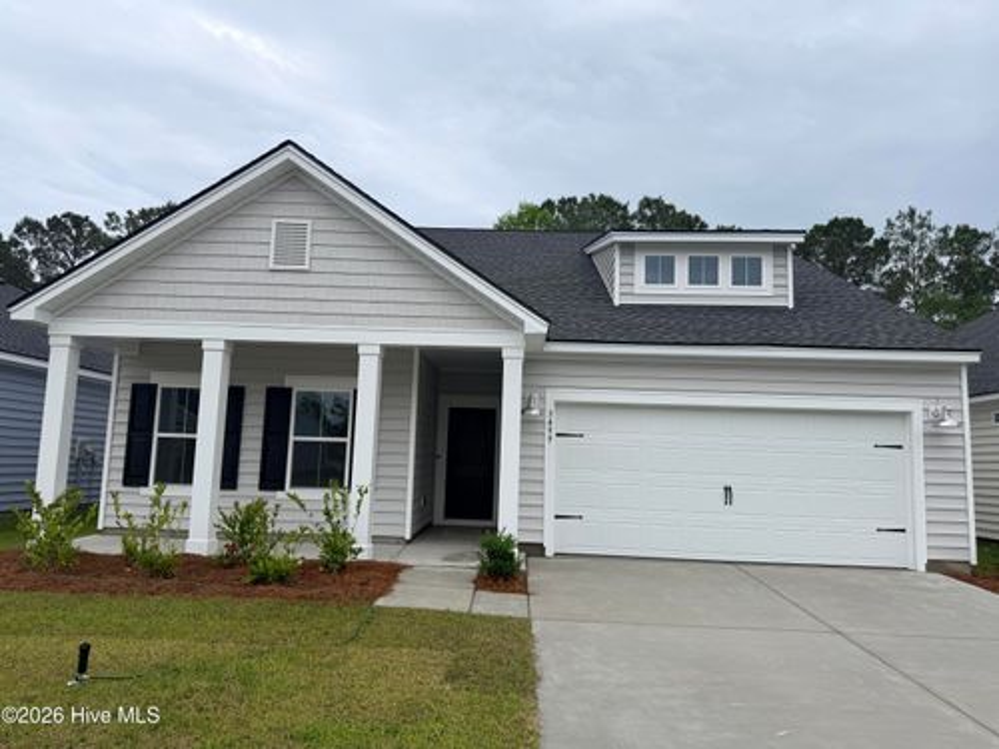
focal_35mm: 24
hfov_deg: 71.6
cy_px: 374
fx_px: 693
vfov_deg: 56.8
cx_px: 500
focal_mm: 6.76
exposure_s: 1/3759
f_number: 1.78
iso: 80
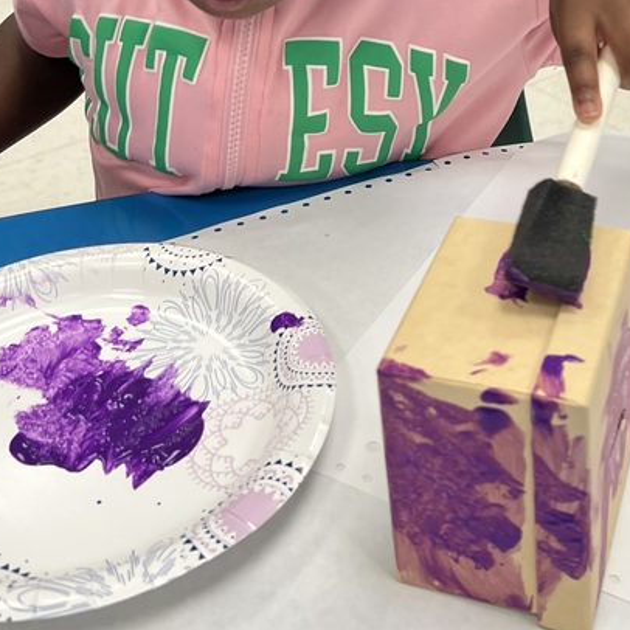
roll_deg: +3.8
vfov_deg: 28.2
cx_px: 374
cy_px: 36
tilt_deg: -22.7
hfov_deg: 29.5
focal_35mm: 58
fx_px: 1194
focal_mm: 5.7
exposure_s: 1/120
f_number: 1.5
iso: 125
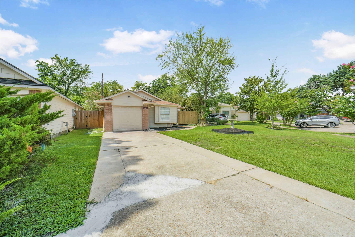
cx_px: 178
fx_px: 138
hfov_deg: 104.2
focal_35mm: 14
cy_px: 118
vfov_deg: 81.2
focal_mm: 14
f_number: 11
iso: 500
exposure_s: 1/640
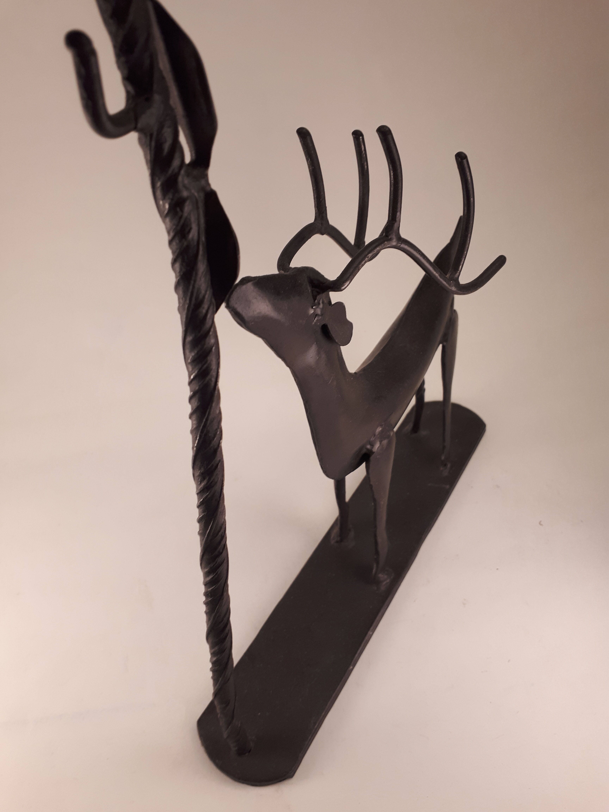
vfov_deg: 65.3
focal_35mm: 27
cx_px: 304
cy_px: 406
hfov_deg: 51.4
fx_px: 633
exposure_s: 1/33
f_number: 1.9
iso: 50
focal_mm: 3.6
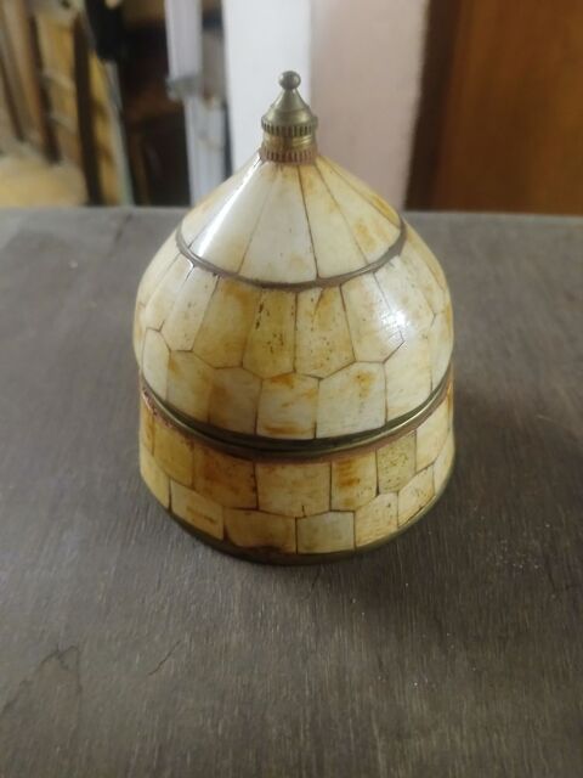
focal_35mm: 26
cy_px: 389
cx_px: 292
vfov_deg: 67.3
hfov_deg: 53.1
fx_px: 584
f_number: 1.8
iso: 640
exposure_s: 1/20
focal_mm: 3.98
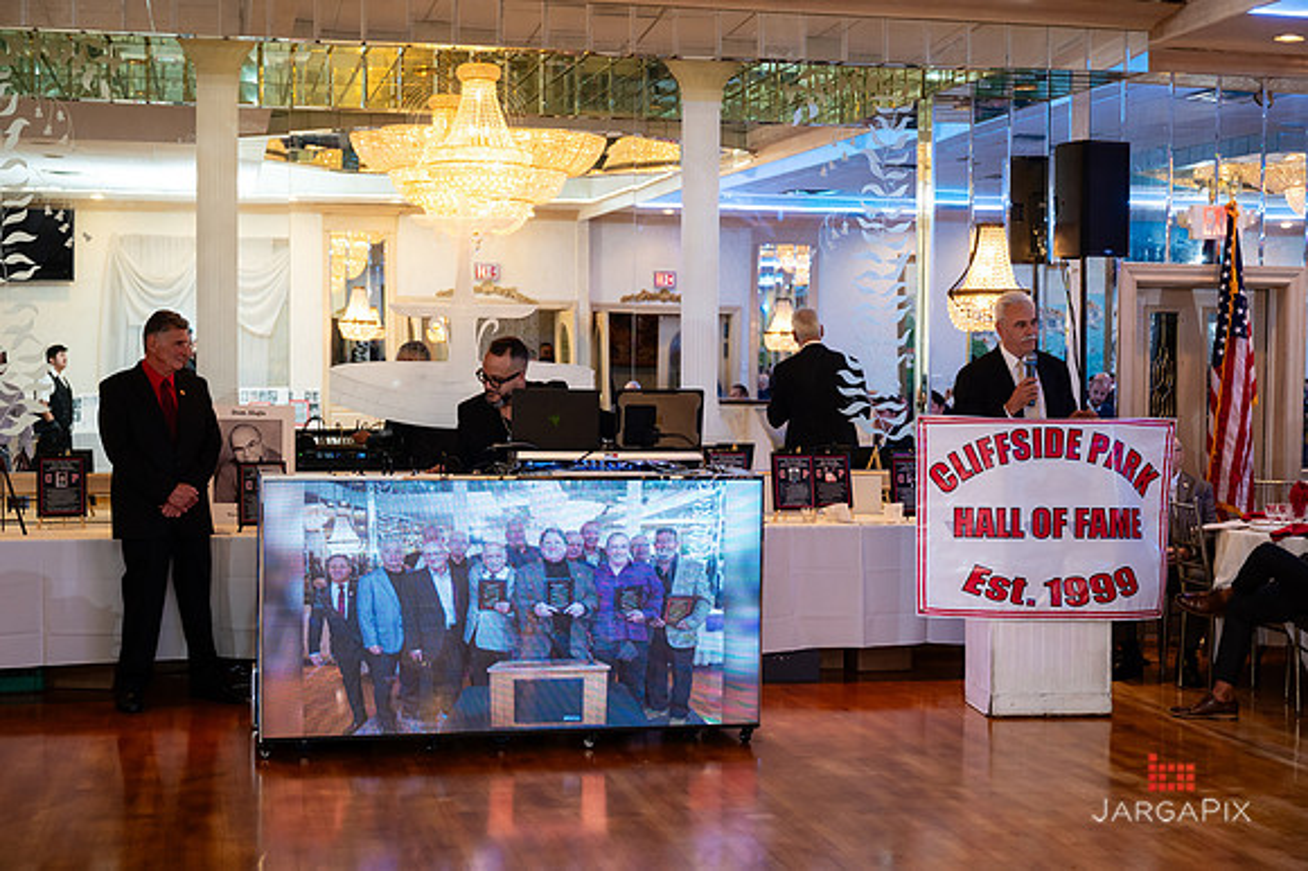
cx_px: 654
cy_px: 436
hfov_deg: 38.1
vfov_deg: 25.9
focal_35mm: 52
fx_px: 1893
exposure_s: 1/200
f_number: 3.2
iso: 1250
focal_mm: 51
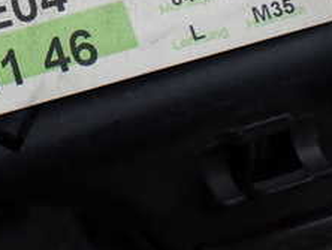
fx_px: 778
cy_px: -7
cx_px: -27
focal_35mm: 81
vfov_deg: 17.8
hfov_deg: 22.8
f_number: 9
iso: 100
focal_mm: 5.4
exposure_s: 1/200
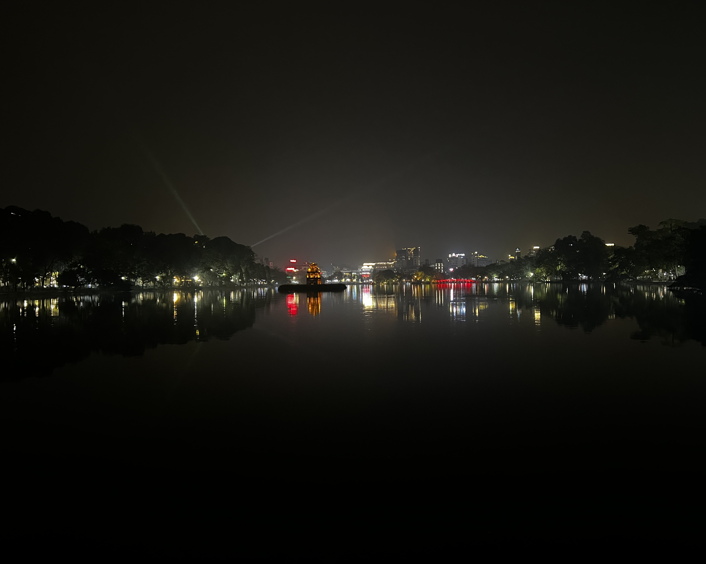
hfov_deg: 62.1
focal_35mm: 28
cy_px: 281
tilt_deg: -0.1
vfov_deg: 51.5
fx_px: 585
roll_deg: +1.2
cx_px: 381
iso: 1000
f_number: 1.5
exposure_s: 1/30
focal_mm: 5.7
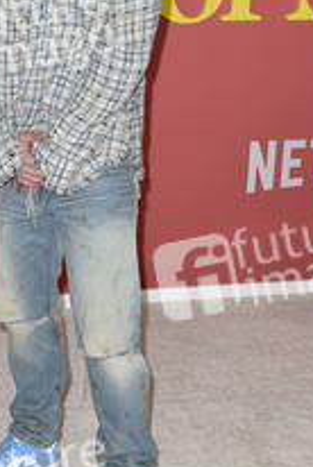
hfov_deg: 14.1
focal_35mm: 97
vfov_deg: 20.9
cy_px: 154
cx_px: 65
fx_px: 1261
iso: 400
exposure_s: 1/250
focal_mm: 50
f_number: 6.3
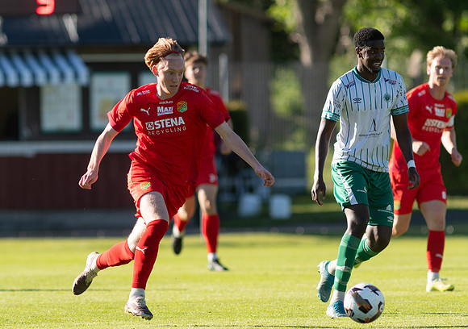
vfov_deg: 2.7
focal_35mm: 535
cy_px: 189
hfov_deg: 3.8
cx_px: 185
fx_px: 7076
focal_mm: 300
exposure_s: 1/1600
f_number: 3.2
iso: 200
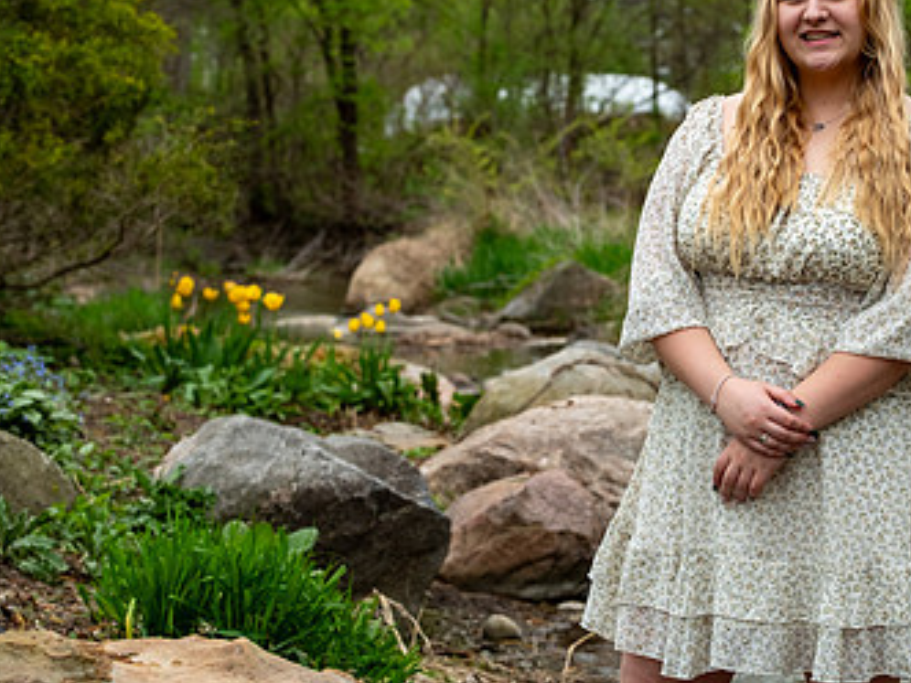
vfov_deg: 11.8
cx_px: 560
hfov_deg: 15.6
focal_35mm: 126
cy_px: 320
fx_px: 3316
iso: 250
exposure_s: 1/320
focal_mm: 50
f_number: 4
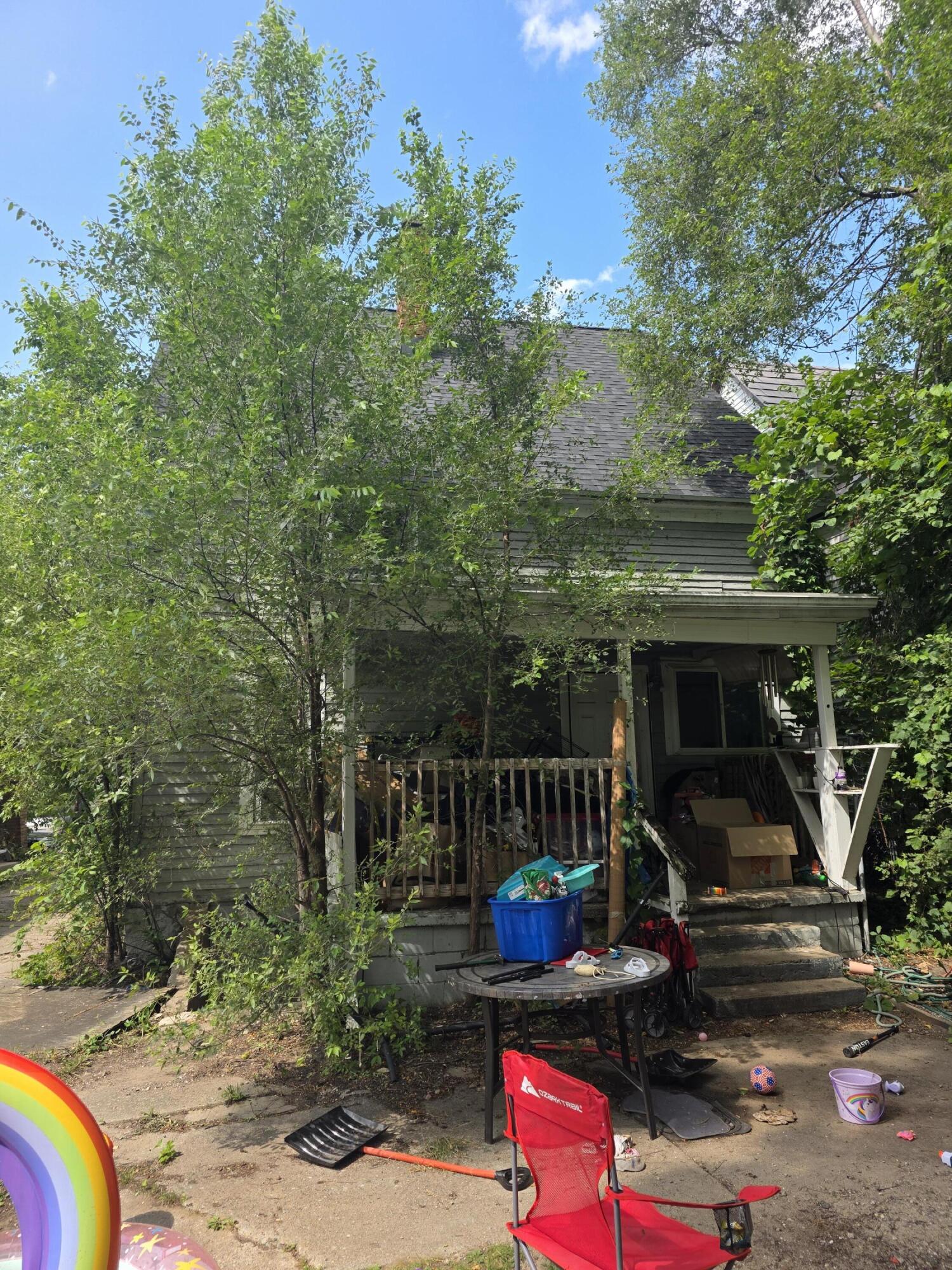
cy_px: 635
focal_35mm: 23
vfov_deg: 73.9
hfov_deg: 58.9
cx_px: 476
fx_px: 843
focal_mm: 6.3
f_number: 1.7
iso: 80
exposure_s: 1/1414
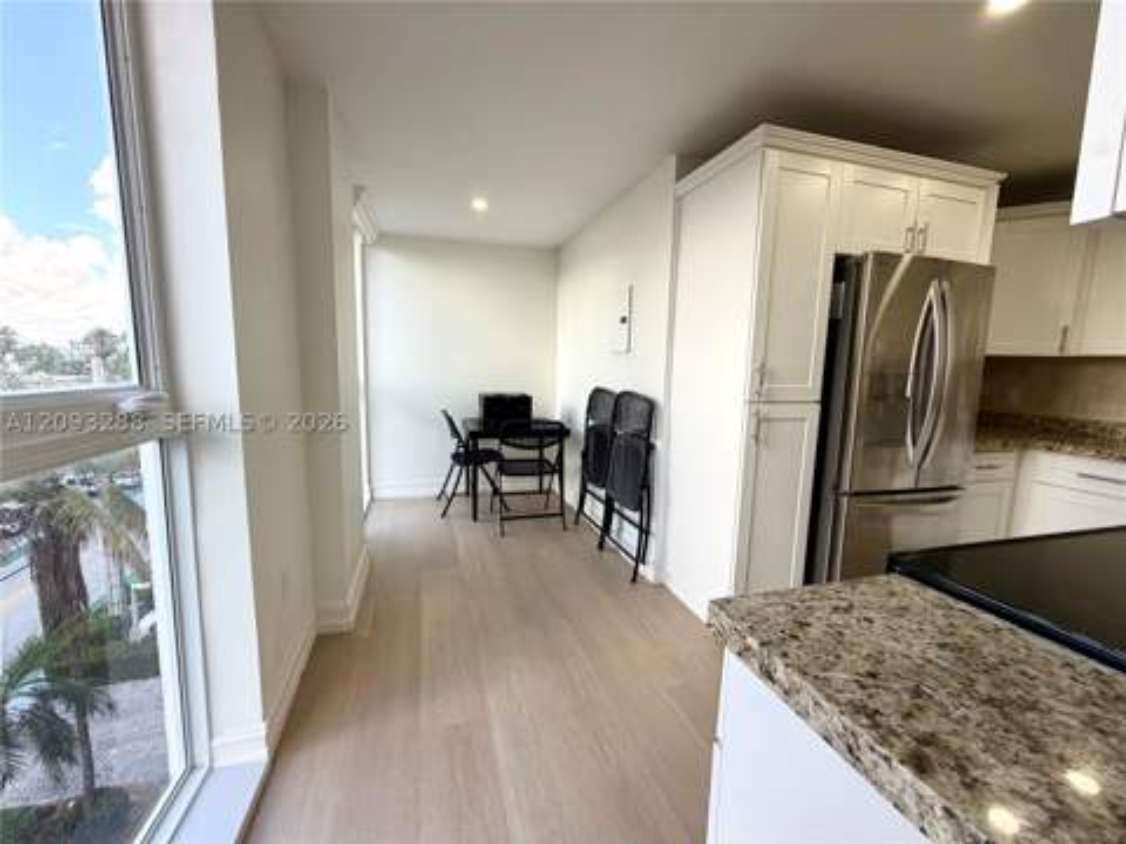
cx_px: 563
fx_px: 455
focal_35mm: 14
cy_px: 422
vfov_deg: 85.7
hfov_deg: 102.1
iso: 100
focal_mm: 2.22
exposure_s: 1/120
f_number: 2.2
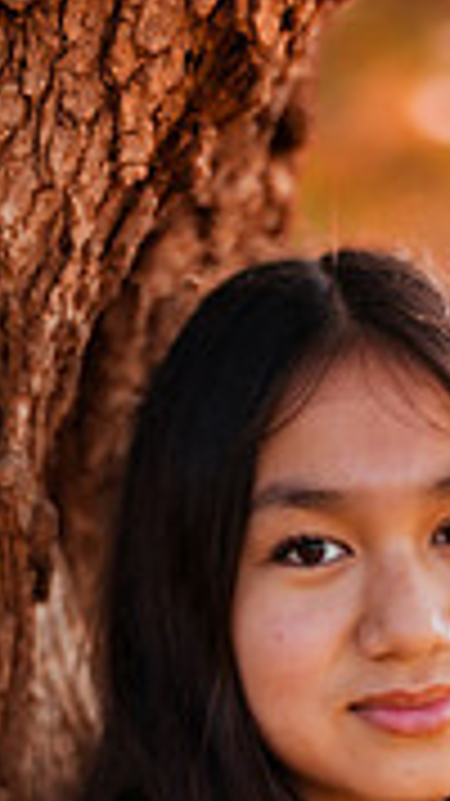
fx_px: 3270
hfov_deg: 7.9
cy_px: 936
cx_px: 382
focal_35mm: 154
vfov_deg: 13.6
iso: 100
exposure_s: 1/500
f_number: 1.4
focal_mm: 58
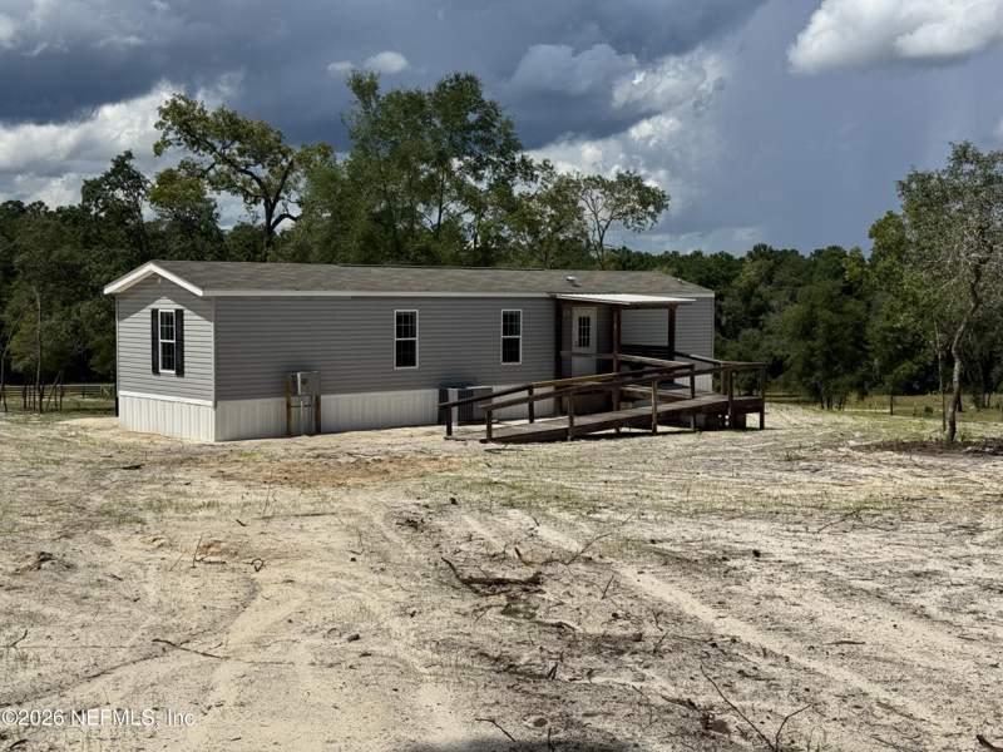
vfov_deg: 30.3
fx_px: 1391
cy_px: 376
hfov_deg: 39.7
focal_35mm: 48
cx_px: 502
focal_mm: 6.76
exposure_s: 1/12500
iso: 80
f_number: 1.78
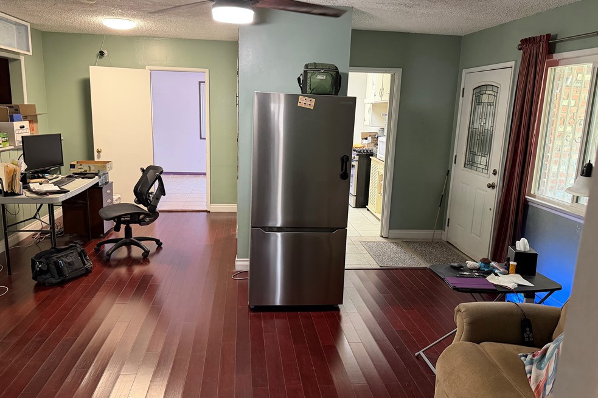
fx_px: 432
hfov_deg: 69.4
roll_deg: -1.7
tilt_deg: -10.1
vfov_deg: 49.5
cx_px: 297
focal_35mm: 26
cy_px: 192
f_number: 1.78
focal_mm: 6.76
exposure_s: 1/60
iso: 400
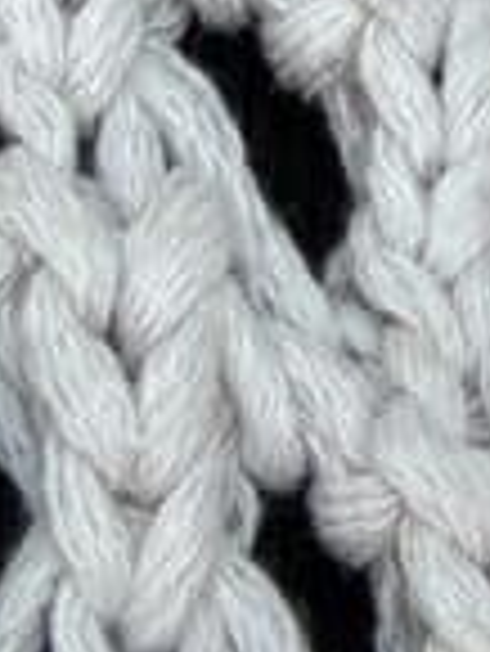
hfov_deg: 6.7
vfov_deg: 7.6
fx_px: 3995
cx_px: 1065
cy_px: -1560
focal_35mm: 212
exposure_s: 1/122
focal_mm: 2.69
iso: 25
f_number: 1.9
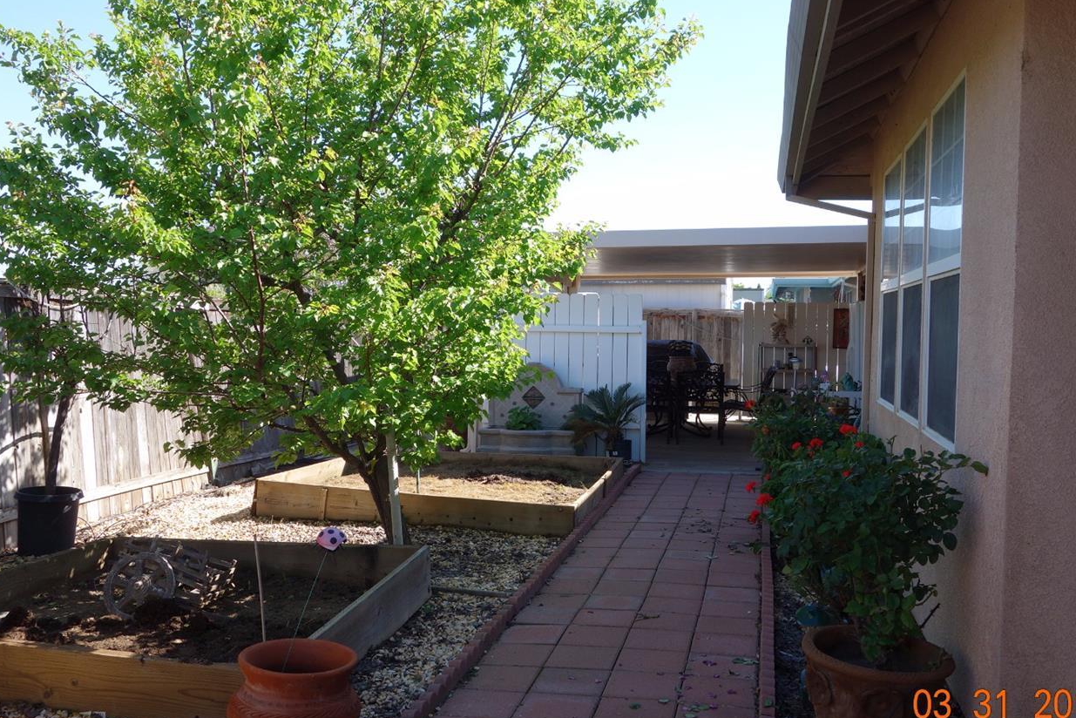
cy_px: 357
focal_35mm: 34
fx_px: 1016
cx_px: 545
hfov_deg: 55.8
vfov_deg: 38.9
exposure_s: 1/160
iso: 125
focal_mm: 10.4
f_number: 5.6
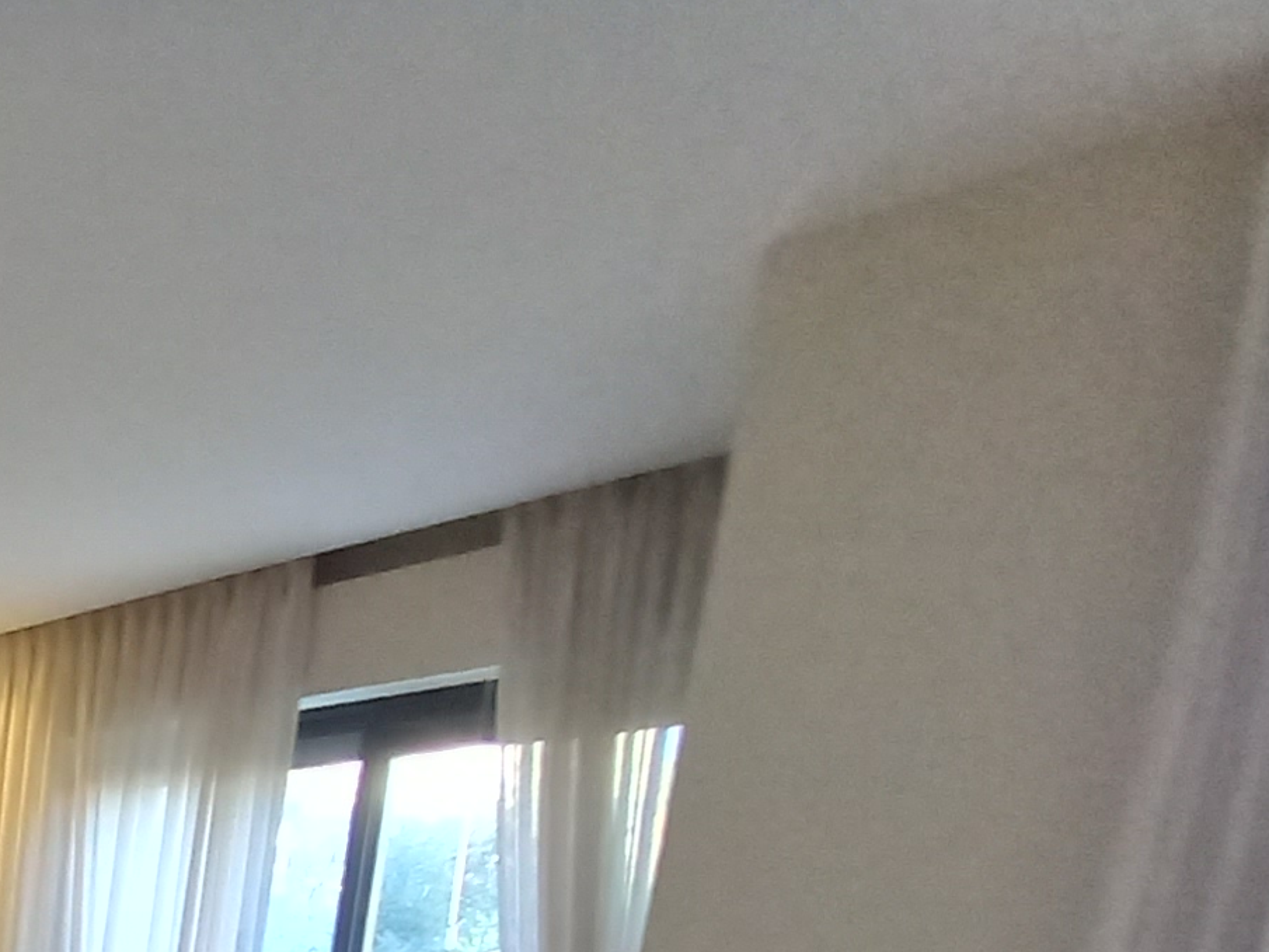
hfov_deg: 32.3
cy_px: 1324
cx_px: -499
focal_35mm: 37
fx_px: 1357
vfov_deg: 29.0
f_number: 2.2
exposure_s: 1/33
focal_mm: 1.13
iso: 200
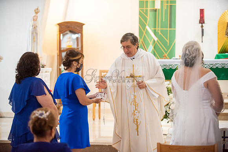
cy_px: 76
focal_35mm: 102
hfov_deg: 20.0
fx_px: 646
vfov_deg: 13.4
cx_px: 114
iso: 2000
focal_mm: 102
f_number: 2.8
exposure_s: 1/160
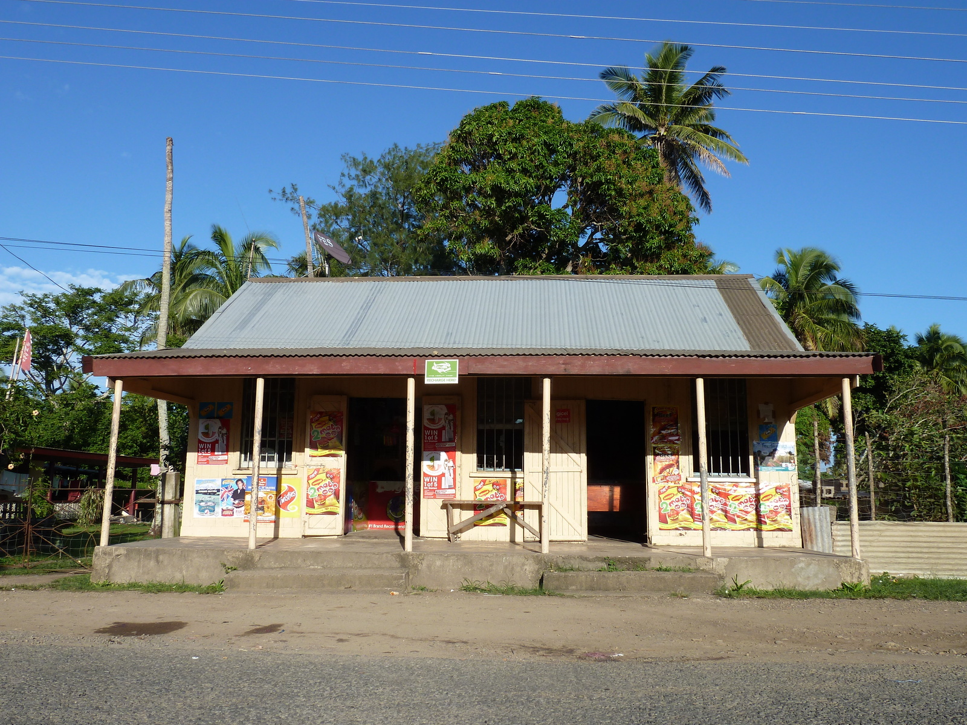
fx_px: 810
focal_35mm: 29
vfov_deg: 48.2
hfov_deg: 61.7
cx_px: 484
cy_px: 362
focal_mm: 4.7
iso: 80
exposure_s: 1/500
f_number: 4.5
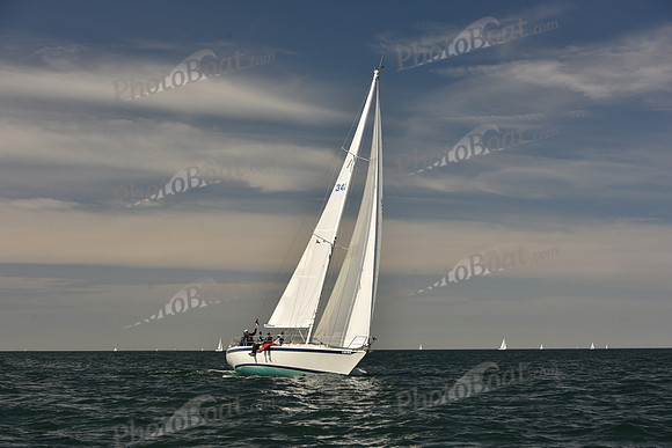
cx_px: 336
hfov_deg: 28.8
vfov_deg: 19.5
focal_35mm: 70
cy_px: 224
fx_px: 1307
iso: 250
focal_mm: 70
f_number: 8
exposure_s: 1/640
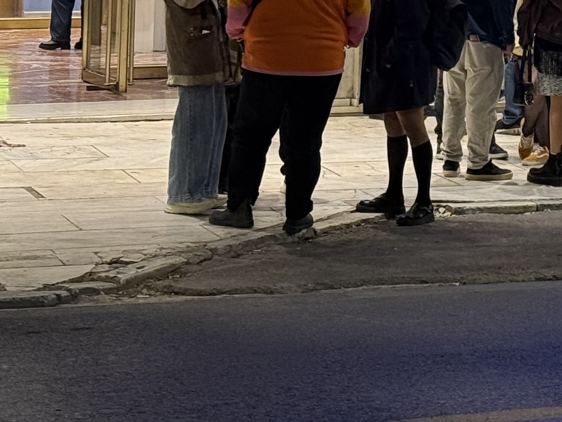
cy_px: -201
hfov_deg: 12.9
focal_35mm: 149
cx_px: 711
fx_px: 2419
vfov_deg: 9.7
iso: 250
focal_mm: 6.76
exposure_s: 1/33
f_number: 1.78
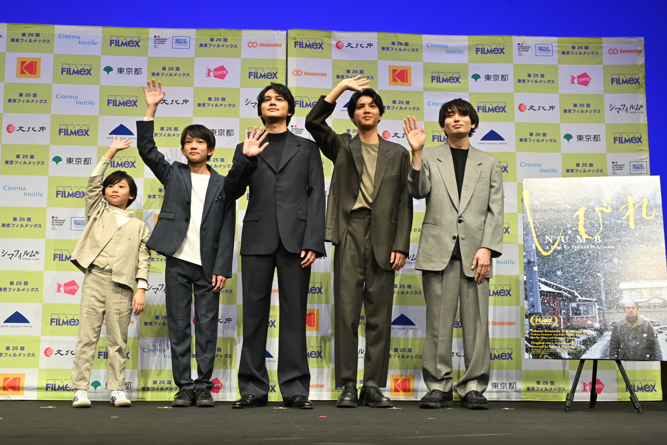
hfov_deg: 41.9
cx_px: 334
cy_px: 222
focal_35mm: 47
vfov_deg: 28.6
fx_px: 871
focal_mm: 47
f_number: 5.6
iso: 2000
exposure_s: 1/200
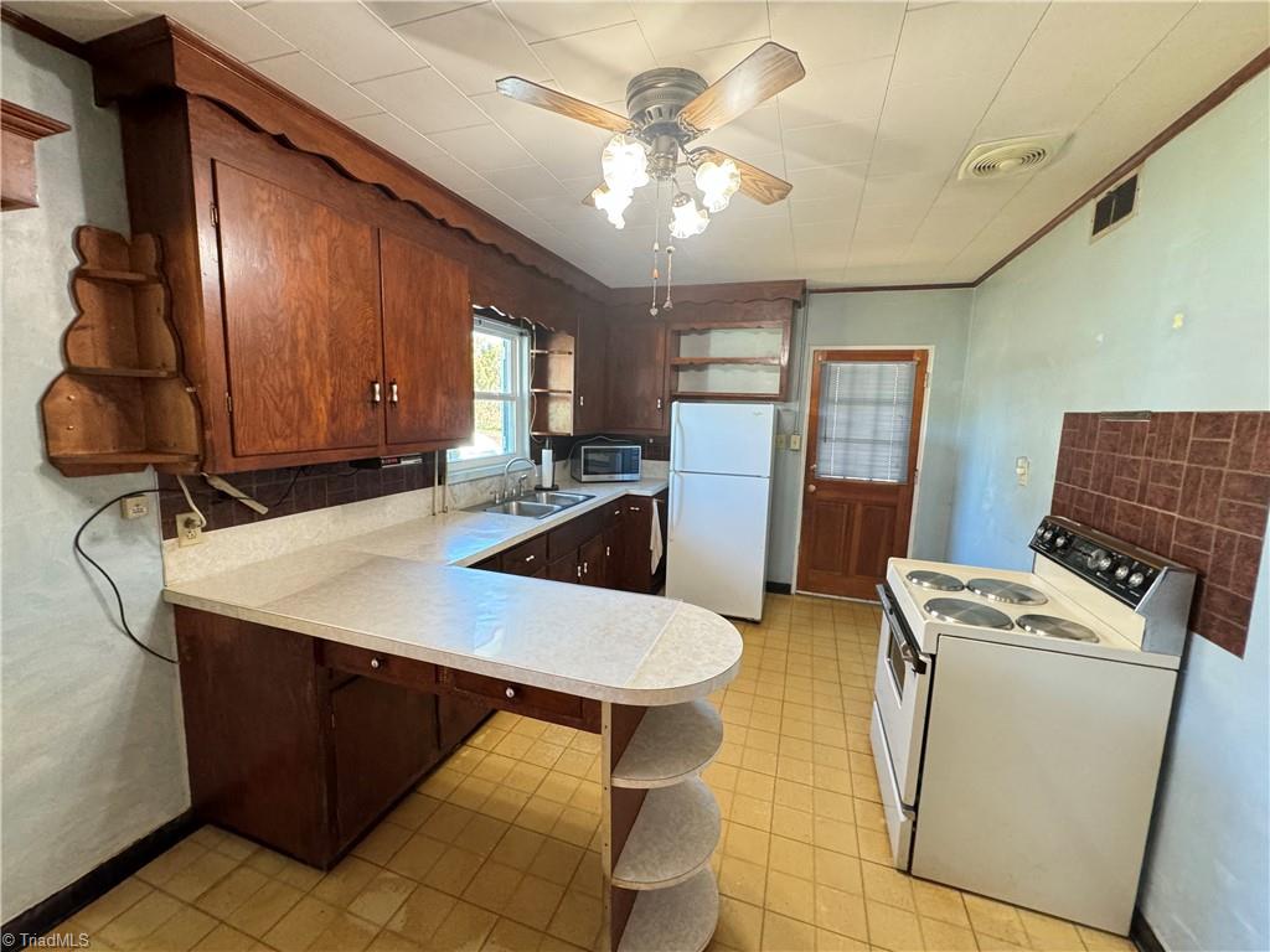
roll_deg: -2.8
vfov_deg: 85.7
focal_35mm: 14
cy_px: 476
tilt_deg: -8.9
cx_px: 635
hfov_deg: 102.1
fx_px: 514
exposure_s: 1/60
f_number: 2.2
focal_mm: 2.22
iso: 500
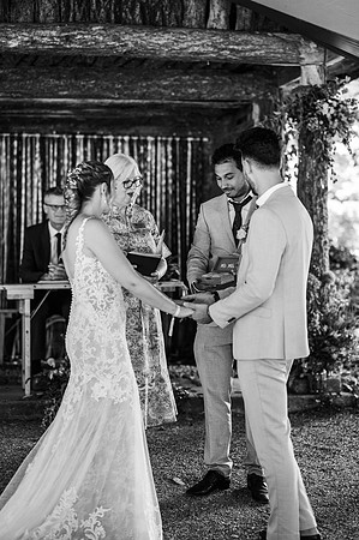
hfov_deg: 16.0
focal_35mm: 85
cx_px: 180
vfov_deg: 23.9
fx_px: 1274
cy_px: 270
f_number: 2.2
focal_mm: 85
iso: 640
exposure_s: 1/200
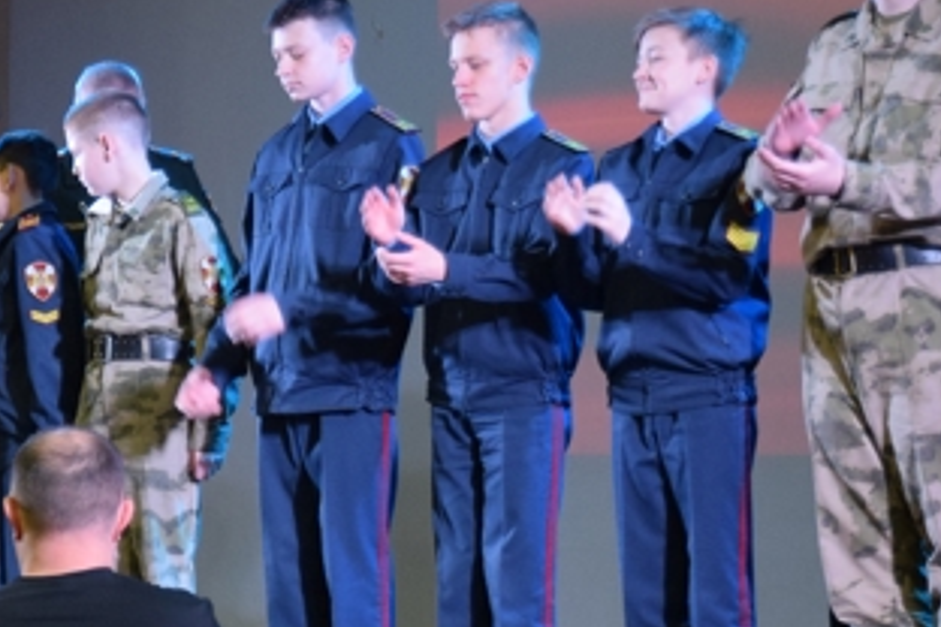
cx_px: -133
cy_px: 292
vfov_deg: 10.0
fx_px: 3581
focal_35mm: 137
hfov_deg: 14.6
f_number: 2.8
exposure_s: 1/60
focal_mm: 38
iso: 1000
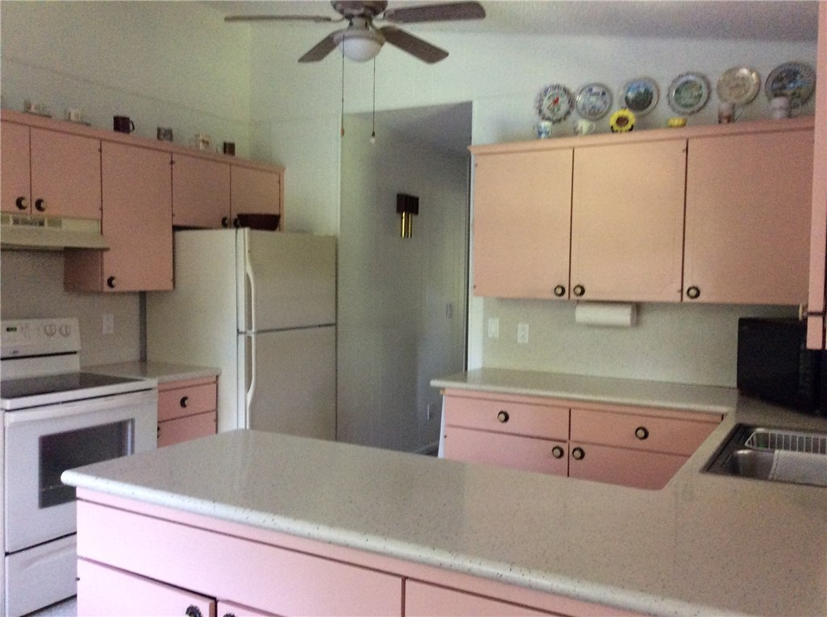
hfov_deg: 56.9
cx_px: 414
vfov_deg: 44.0
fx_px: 763
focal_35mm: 32
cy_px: 308
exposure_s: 1/24
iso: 250
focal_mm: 3.3
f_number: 2.4
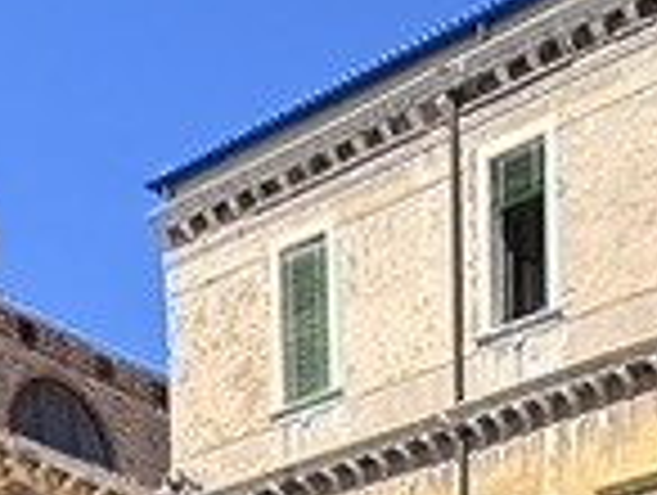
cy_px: 1238
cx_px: 756
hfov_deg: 19.0
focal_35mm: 98
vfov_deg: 11.9
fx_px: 1863
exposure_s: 1/955
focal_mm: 2.22
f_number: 2.2
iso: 50
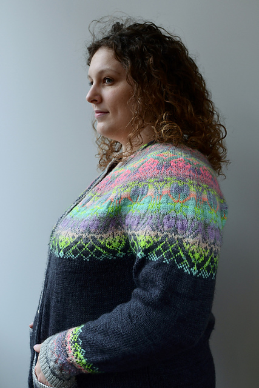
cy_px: 194
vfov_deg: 53.1
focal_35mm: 36
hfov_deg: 36.9
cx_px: 130
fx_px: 388
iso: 400
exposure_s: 1/100
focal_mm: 24
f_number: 4.5
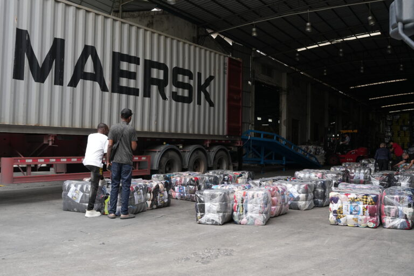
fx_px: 414
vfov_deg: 36.9
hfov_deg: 53.1
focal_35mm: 36
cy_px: 138
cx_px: 207
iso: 250
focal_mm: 24
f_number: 6.3
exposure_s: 1/100
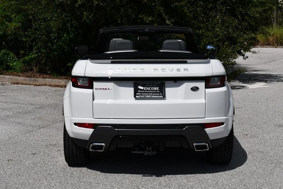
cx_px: 142
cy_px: 94
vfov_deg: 21.3
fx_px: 504
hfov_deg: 31.4
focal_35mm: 64
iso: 100
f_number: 10
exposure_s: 1/500
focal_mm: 32
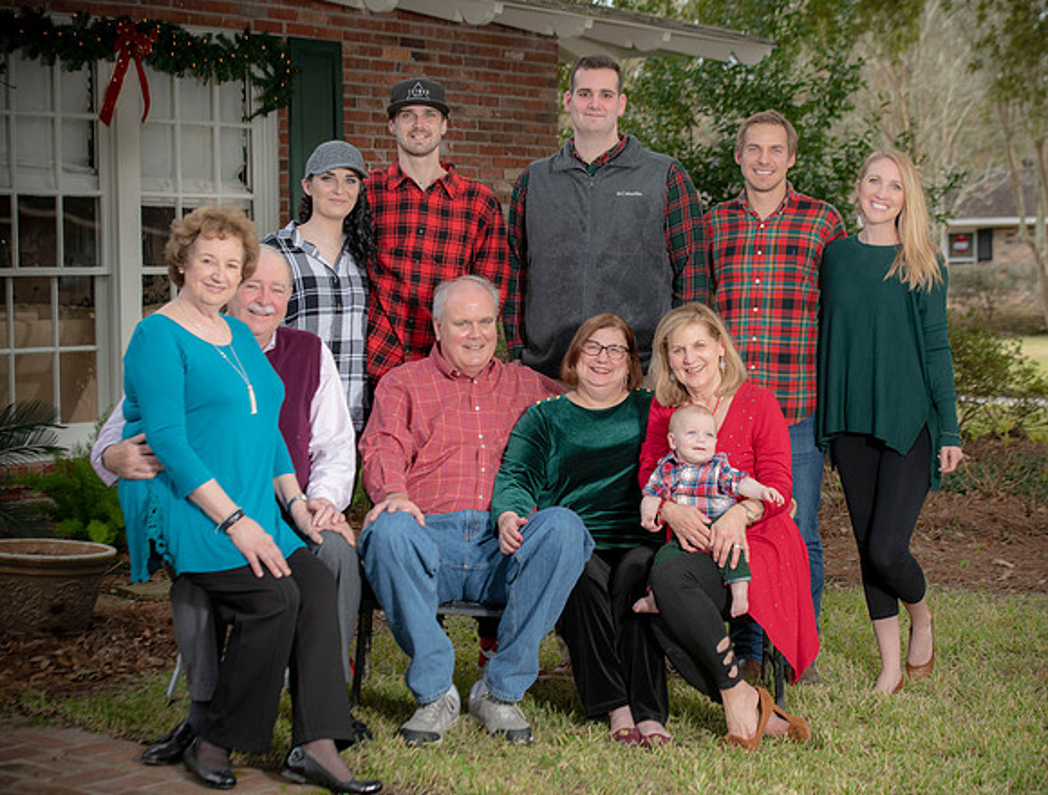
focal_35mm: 76
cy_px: 398
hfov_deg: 25.4
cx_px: 595
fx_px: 2324
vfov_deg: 19.4
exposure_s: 1/250
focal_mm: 70
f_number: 5.6
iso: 320
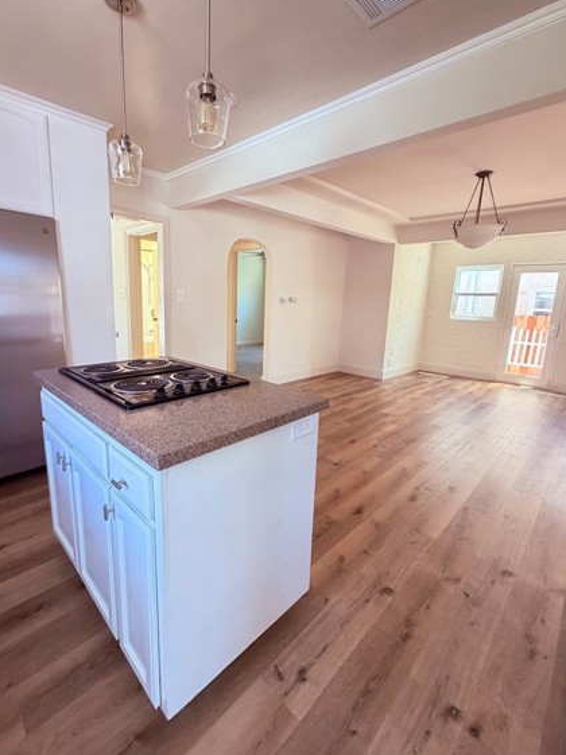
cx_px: 256
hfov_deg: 77.9
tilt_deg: -9.6
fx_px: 349
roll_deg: -1.4
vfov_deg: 94.4
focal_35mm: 16
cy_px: 361
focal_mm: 2.22
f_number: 2.2
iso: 320
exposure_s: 1/105
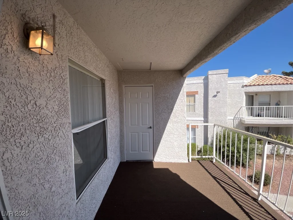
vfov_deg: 89.9
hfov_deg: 106.2
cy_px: 110
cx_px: 146
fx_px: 110
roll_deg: +1.3
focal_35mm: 13
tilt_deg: -3.0
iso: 32
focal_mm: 1.54
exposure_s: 1/1054
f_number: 2.4
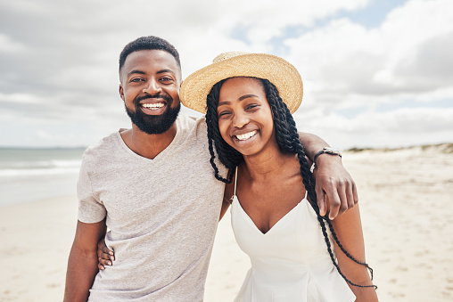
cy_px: 151
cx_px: 226
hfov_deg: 54.4
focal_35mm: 35
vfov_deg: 37.9
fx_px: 441
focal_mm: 35
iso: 100
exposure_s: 1/1600
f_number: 2.8
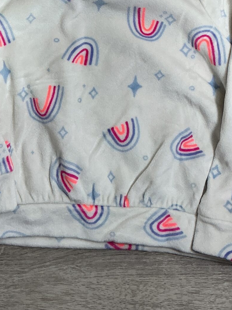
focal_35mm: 71
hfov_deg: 20.7
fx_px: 635
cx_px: 82
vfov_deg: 26.0
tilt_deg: -83.5
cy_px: 0
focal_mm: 3
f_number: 1.8
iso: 40
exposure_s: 1/60
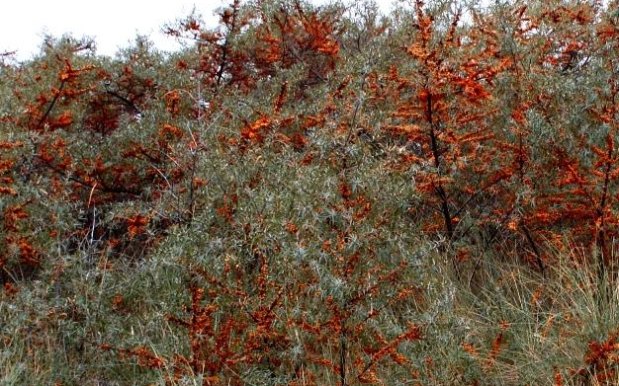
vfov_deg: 12.2
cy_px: 373
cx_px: 544
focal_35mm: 106
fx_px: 1788
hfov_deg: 19.3
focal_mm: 28
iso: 100
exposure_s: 1/60
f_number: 6.3
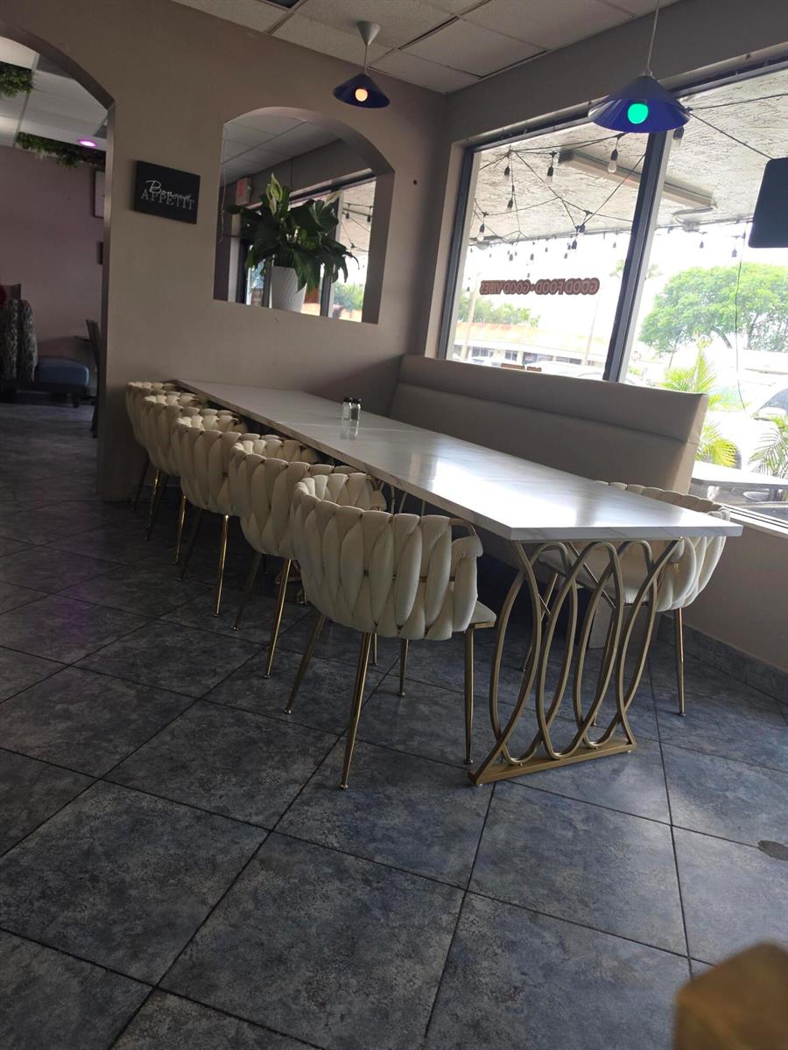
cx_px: 394
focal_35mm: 23
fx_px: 698
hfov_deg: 58.9
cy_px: 525
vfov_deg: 73.9
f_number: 1.4
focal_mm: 6.5
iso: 16
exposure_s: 1/60
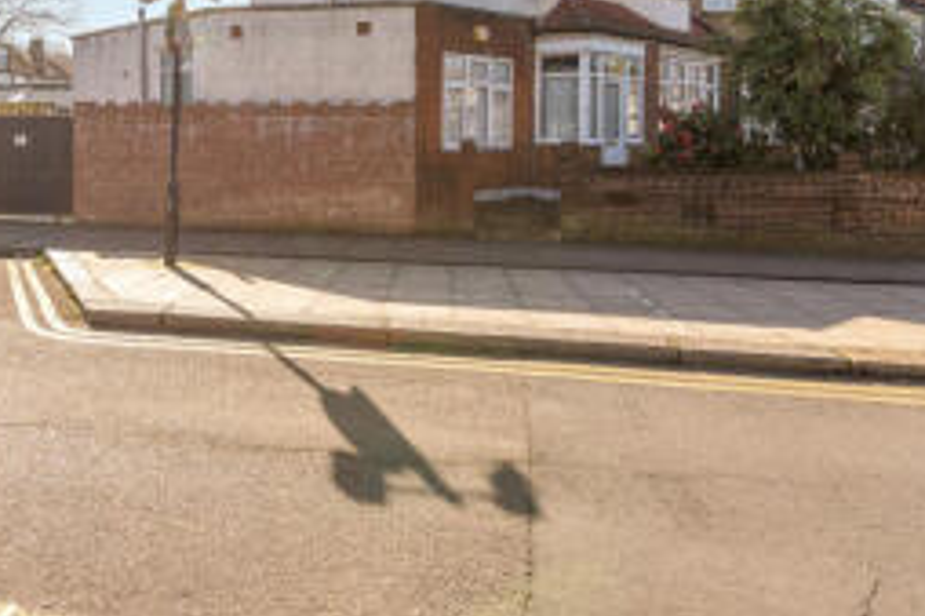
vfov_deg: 42.1
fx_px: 770
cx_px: 262
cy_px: 148
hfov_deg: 59.5
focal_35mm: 30
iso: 320
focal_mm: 16
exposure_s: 1/200
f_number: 8
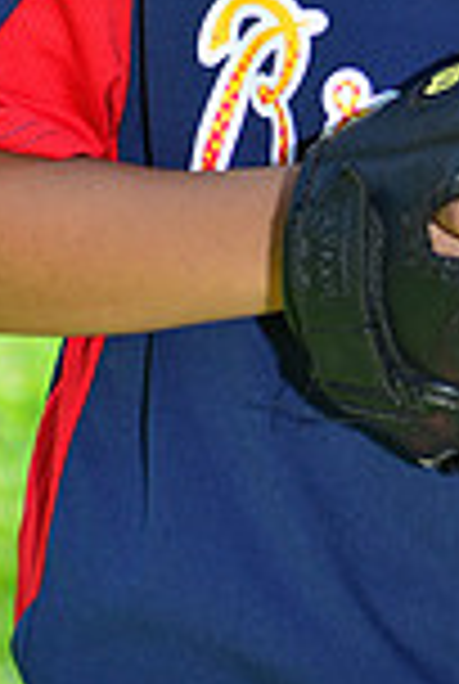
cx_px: 547
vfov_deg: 3.4
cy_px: -234
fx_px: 11613
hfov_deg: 2.3
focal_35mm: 610
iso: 200
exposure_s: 1/200
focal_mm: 160
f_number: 8
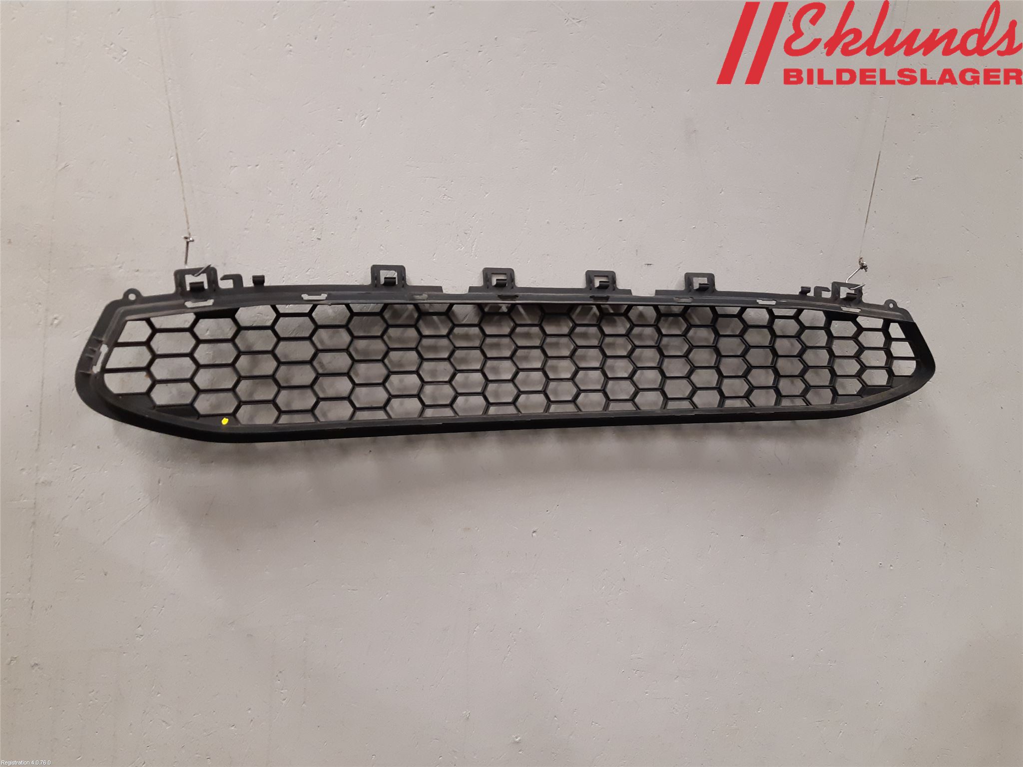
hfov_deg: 67.3
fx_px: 768
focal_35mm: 26
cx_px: 512
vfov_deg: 53.1
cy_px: 384
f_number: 1.7
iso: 250
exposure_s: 1/50
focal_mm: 3.93
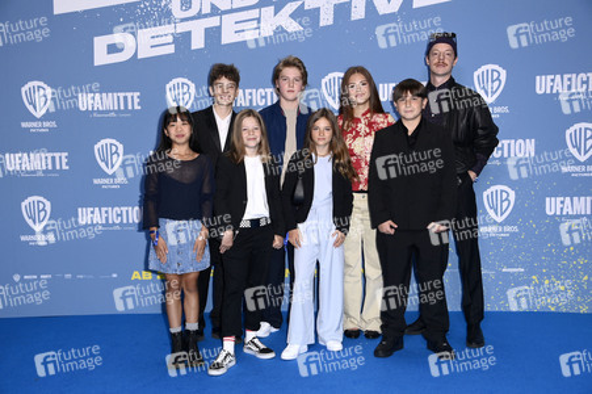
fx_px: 822
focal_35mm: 50
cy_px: 197
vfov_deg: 27.0
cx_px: 296
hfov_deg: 39.6
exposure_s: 1/250
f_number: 5.6
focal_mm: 50
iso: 1250
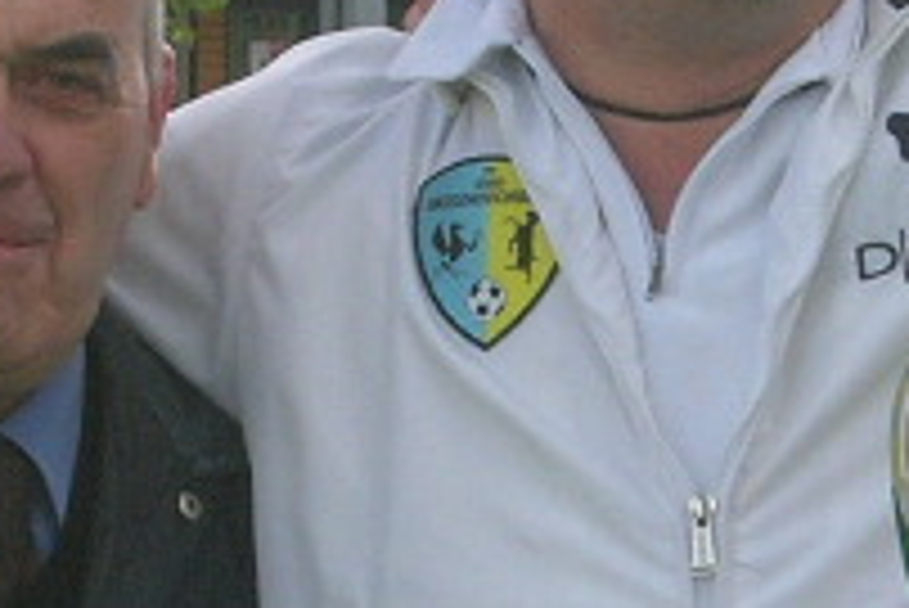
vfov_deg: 2.8
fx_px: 12255
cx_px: 508
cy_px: 622
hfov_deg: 4.2
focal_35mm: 485
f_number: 7.3
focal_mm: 19.1
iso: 86
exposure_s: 1/122
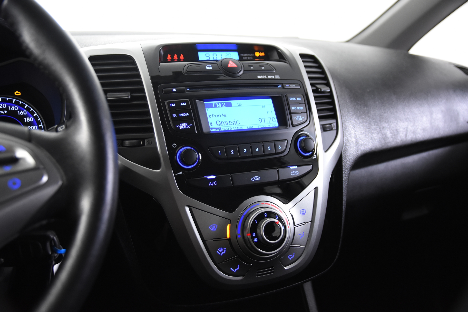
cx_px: 234
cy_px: 156
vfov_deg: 36.9
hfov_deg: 53.1
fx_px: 468
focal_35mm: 36
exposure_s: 1/50
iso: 1600
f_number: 3.5
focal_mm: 24
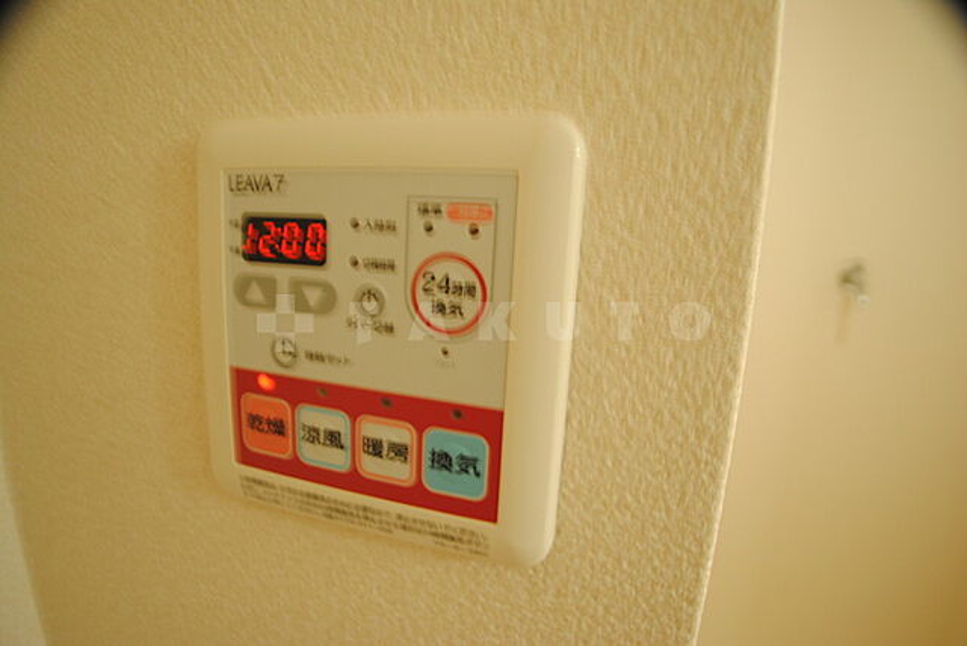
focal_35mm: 27
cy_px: 323
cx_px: 484
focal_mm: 18
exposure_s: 1/3
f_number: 3.5
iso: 100
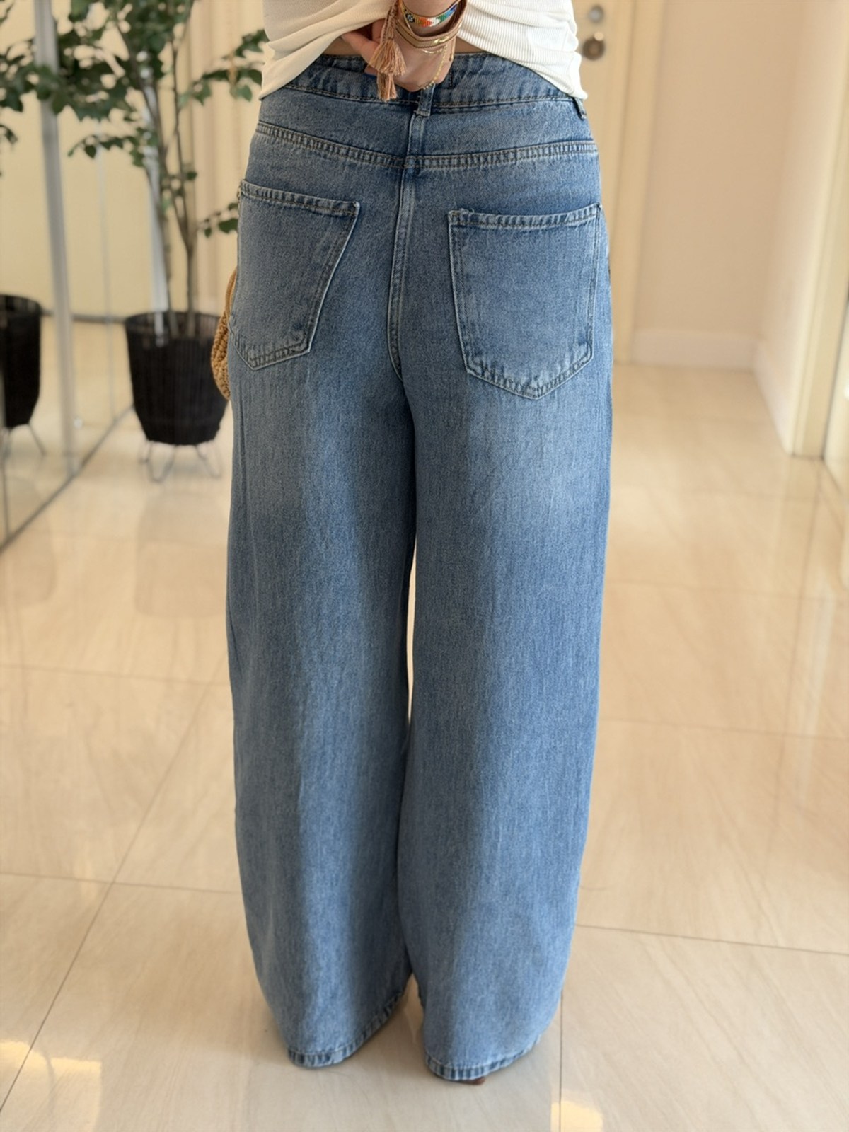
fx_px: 1570
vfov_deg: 39.7
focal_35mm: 48
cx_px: 424
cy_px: 566
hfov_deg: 30.3
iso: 250
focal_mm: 6.76
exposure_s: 1/60
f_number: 1.78
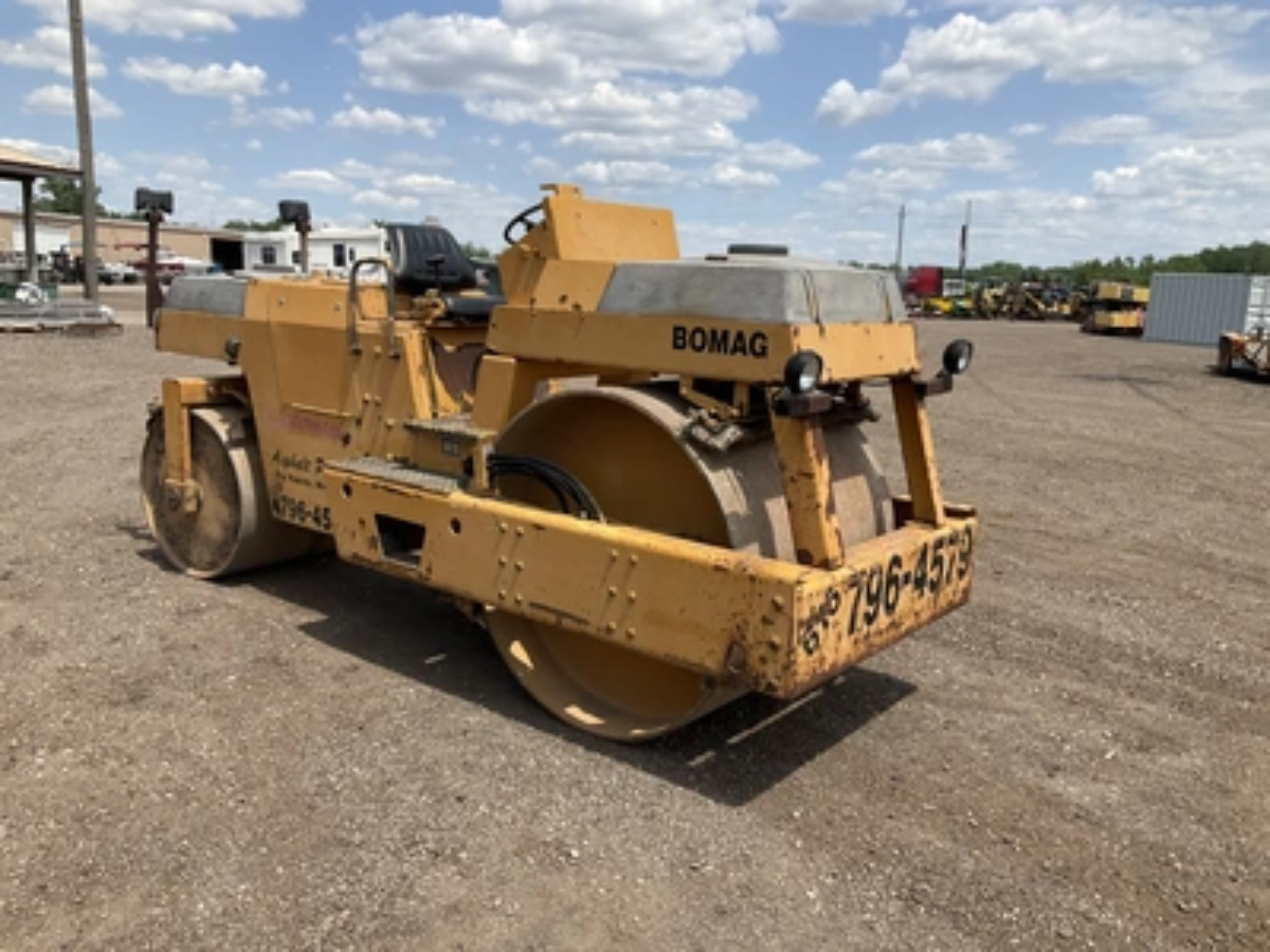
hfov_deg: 61.7
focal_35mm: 29
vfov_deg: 48.2
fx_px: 1064
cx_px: 635
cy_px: 476
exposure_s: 1/1730
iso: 25
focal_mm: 3
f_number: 1.8
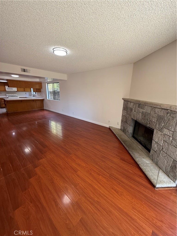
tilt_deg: -14.6
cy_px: 118
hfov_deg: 85.7
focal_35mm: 14
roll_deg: -1.5
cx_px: 88
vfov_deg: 102.1
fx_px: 95
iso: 160
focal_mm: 2.22
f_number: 2.2
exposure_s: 1/120
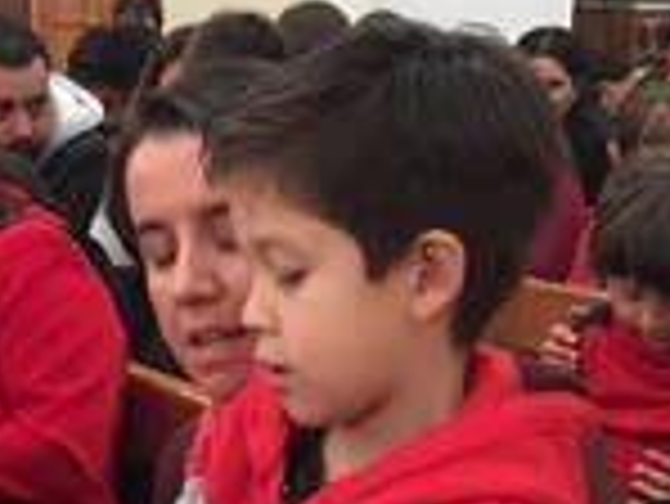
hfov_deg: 25.0
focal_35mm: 78
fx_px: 1511
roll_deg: -2.0
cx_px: 283
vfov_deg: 18.7
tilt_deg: -16.5
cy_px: 436
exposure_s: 1/10
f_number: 2.2
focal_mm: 4.15
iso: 100
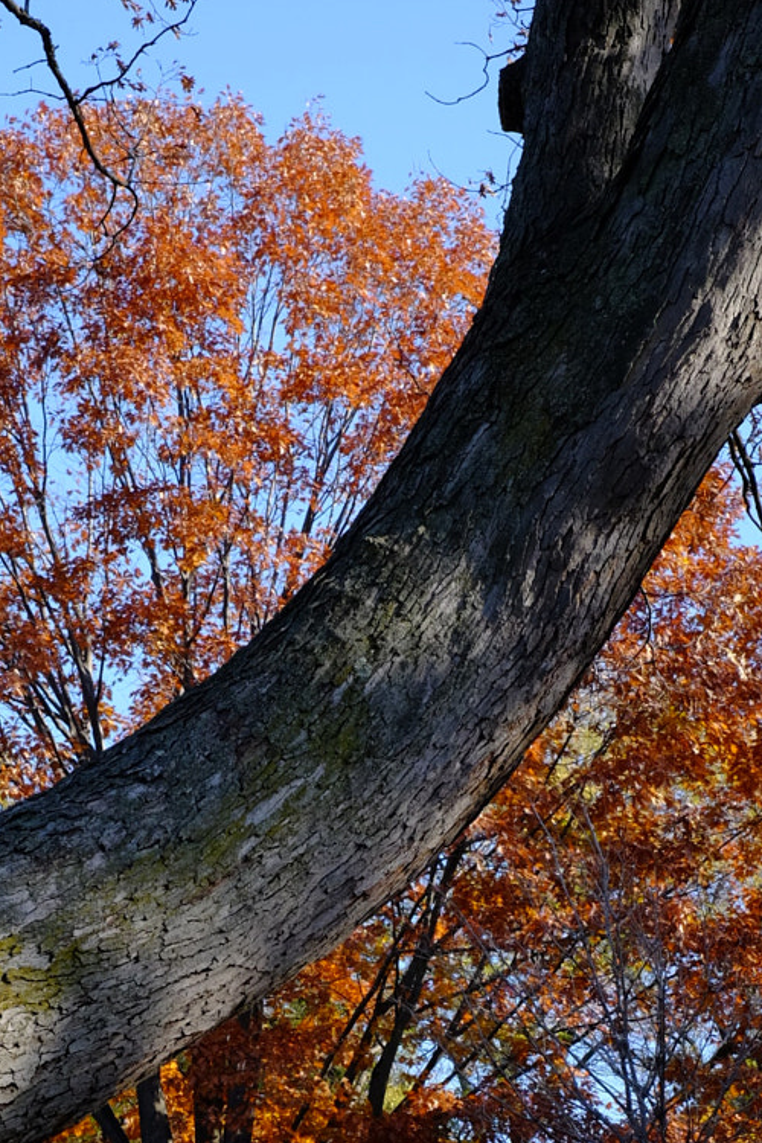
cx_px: 185
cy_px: 1081
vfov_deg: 17.8
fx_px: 3587
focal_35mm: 113
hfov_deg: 12.1
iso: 400
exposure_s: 1/240
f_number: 8
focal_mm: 35
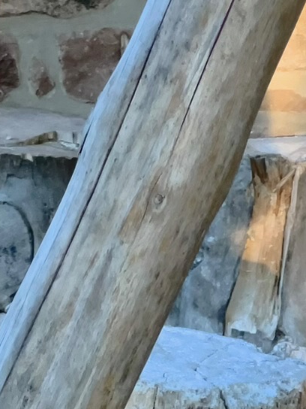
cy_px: 12
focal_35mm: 290
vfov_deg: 6.8
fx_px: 3418
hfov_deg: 5.1
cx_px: 43
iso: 160
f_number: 2.8
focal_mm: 9
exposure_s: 1/146
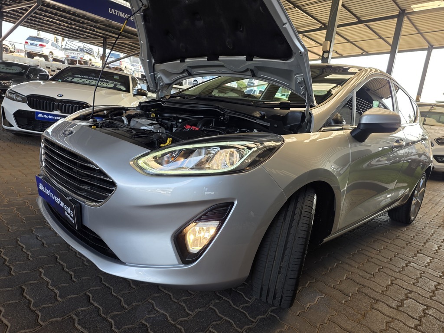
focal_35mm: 23
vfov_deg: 58.9
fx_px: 295
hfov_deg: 73.9
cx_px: 222
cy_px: 166
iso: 12
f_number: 1.7
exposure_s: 1/51
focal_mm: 6.25
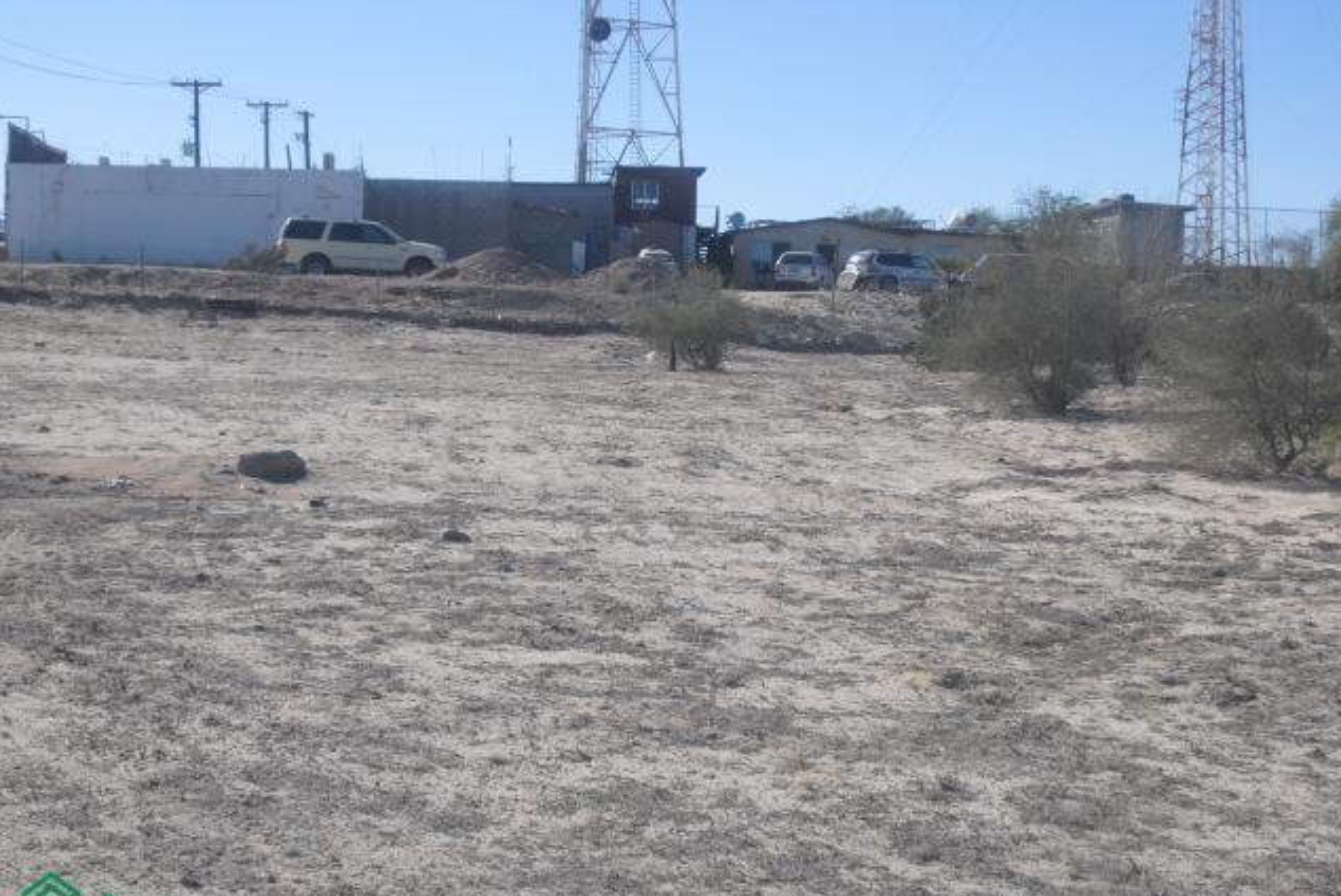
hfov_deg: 30.5
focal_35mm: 66
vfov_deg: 20.6
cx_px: 672
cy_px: 454
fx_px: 2459
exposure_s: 1/100
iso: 64
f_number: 10.6
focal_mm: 11.2
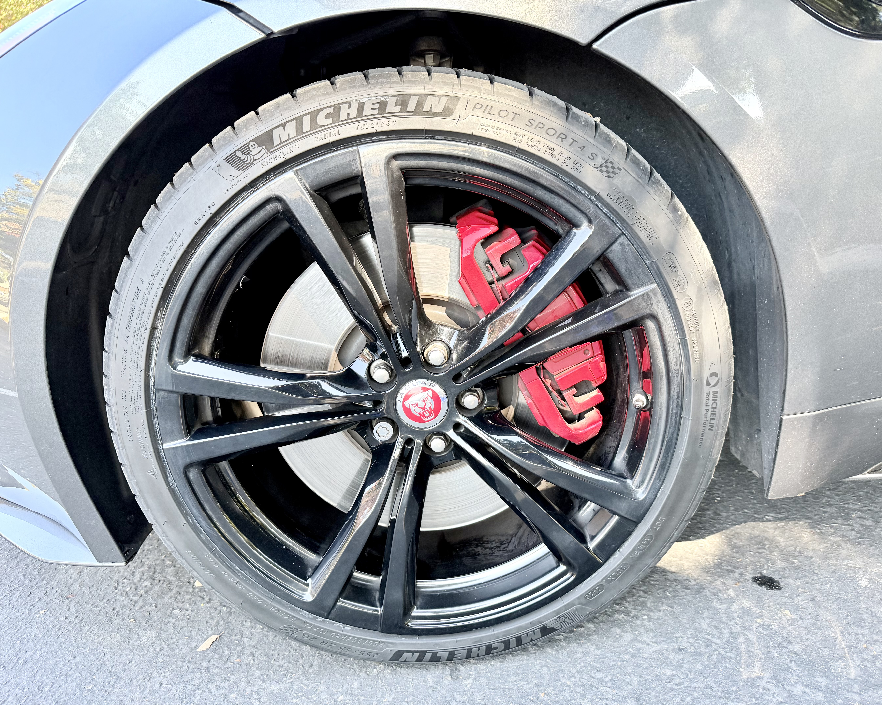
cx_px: 454
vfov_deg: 56.8
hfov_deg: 68.1
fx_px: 653
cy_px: 352
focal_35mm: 25
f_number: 1.78
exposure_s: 1/220
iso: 200
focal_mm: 6.76
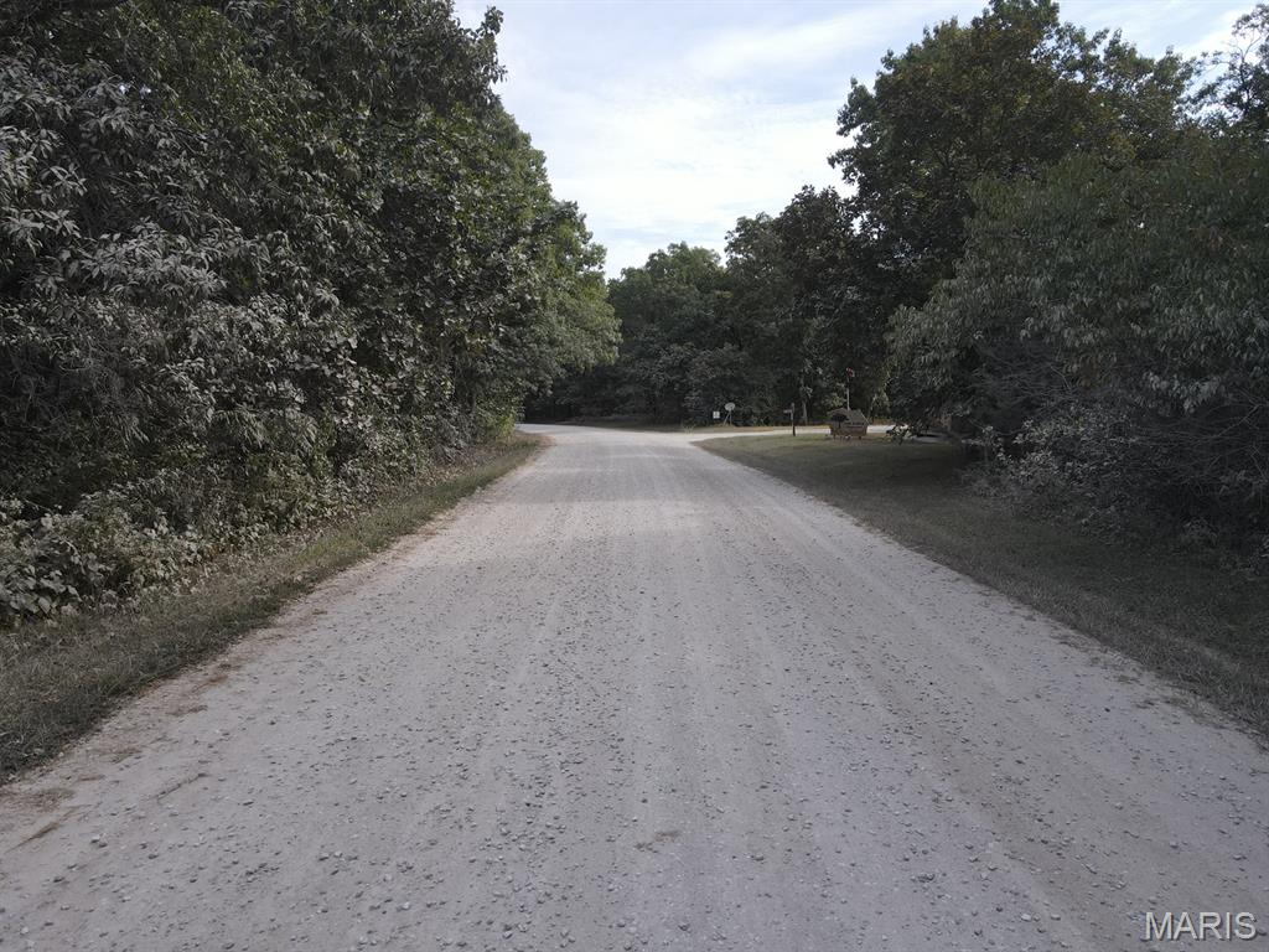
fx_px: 880
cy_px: 476
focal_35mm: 24
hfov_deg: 71.6
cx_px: 634
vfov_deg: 56.8
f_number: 2.8
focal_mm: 4.5
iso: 100
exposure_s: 1/500
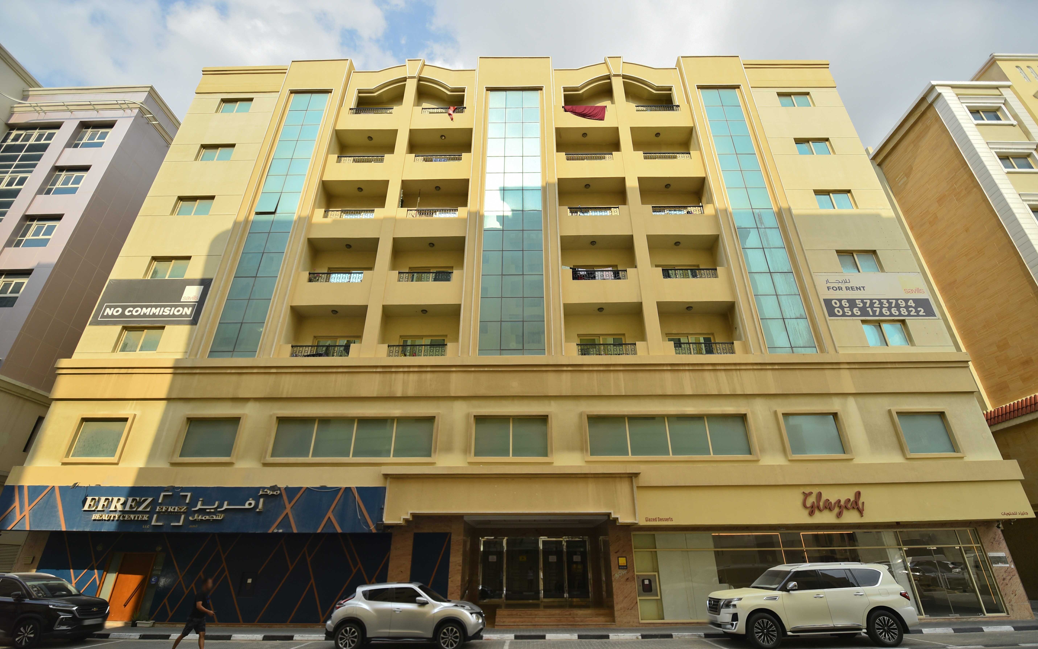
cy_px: 352
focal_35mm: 15
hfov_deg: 101.5
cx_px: 519
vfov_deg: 74.6
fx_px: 424
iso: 200
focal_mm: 14
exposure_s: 1/2500
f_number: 3.2
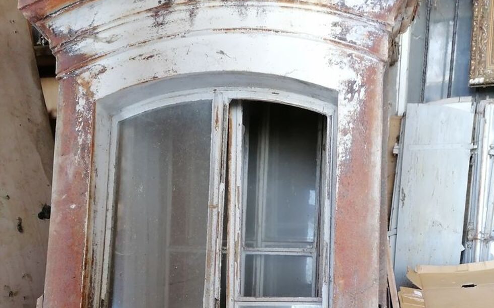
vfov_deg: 30.9
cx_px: 252
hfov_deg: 50.4
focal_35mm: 39
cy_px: 290
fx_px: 525
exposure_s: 1/100
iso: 500
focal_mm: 4.75
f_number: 1.8
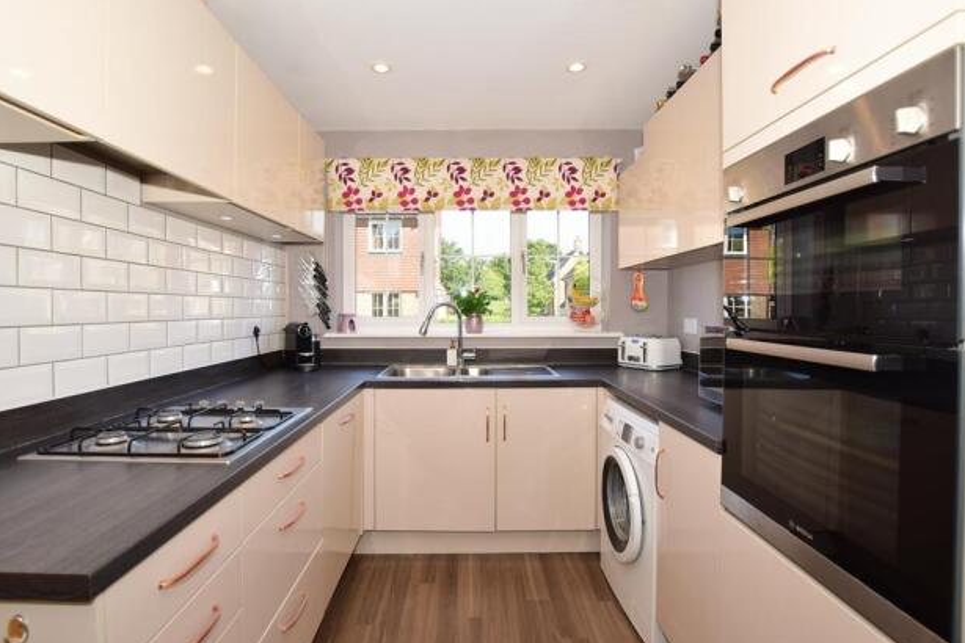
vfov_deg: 73.7
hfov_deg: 96.7
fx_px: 429
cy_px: 313
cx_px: 461
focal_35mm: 16
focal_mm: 10
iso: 400
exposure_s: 1/60
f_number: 5.6
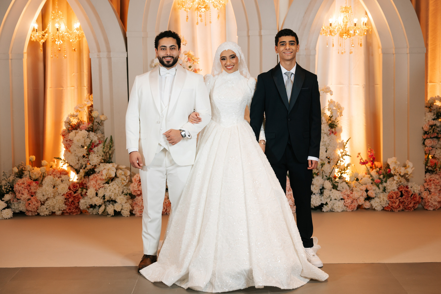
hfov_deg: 33.8
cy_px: 142
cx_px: 221
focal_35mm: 59
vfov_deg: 22.9
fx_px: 727
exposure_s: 1/200
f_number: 2.8
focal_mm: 57
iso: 400
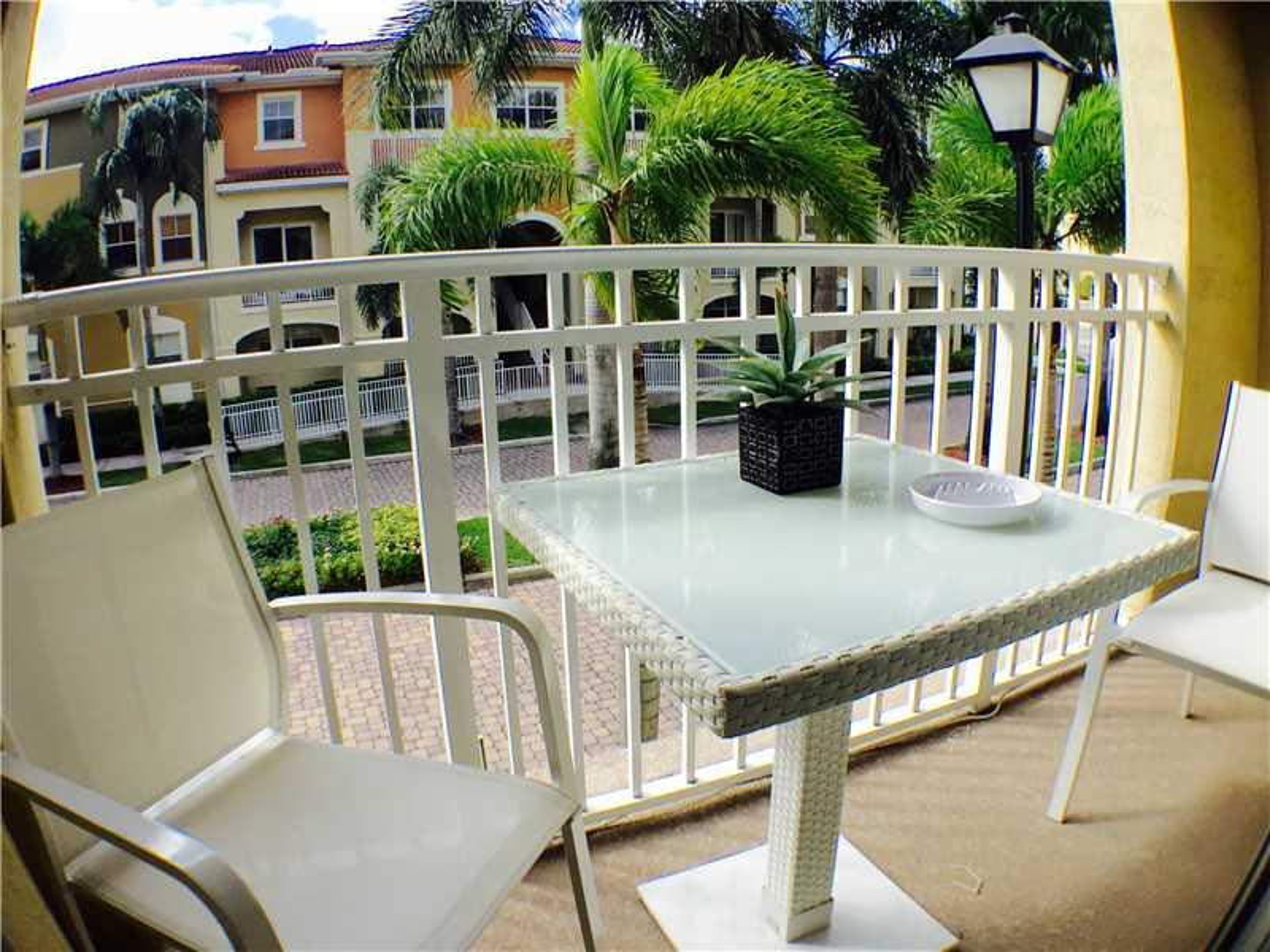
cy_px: 476
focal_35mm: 29
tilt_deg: -16.6
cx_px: 635
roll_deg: -0.1
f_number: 2.2
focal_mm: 4.15
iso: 32
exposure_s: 1/1041
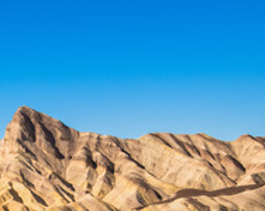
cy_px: 229
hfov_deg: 19.0
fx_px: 768
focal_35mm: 98
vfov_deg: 15.3
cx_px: -1
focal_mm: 35
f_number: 18
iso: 125
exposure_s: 1/200
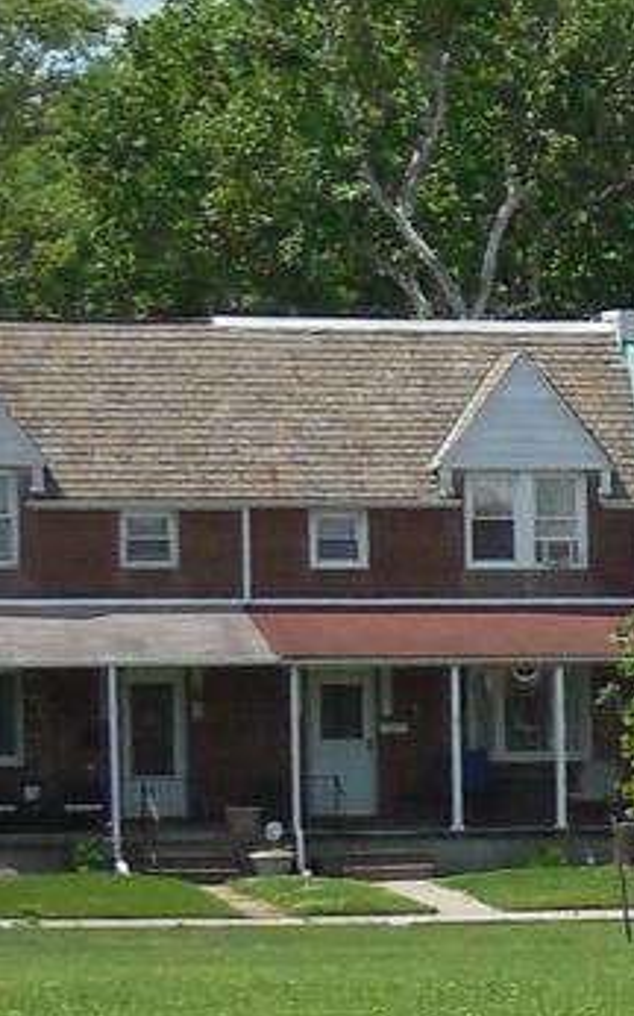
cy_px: 1169
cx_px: 2389
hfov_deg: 3.8
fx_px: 9214
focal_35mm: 333
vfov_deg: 6.3
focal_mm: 9.4
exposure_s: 1/1000
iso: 125
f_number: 4
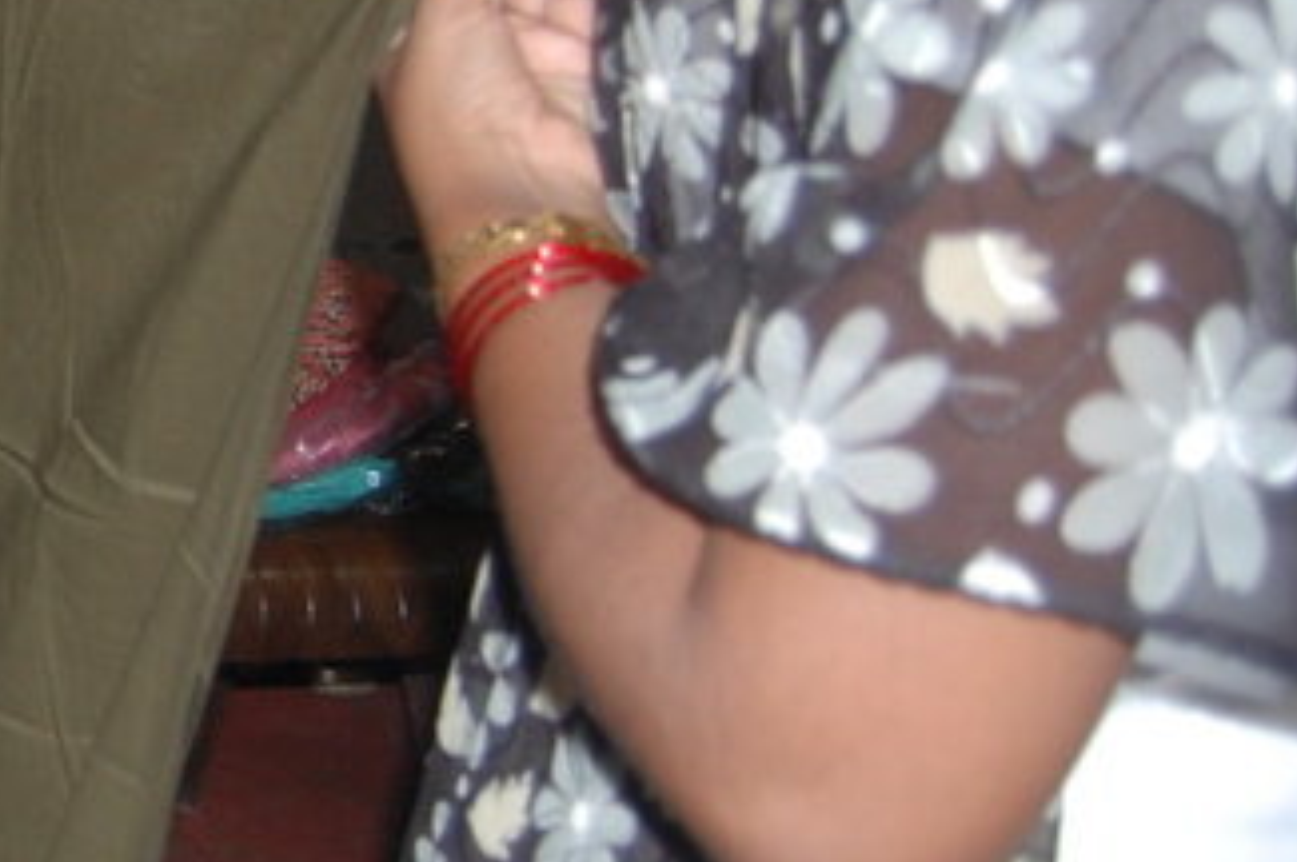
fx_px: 3059
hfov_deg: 20.1
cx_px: -734
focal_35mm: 85
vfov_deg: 15.9
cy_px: 150
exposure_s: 1/60
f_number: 3.5
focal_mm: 18
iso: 400
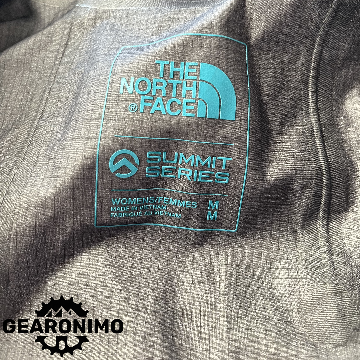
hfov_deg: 52.5
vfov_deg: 51.6
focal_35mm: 31
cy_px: 121
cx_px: 182
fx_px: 365
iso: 200
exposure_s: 1/60
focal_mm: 5.1
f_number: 1.6
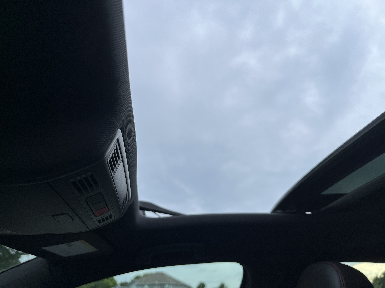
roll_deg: +0.6
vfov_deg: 53.1
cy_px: 144
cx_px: 192
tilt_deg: +26.5
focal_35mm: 26
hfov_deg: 67.3
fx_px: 289
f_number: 1.6
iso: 50
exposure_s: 1/1832
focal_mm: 5.1
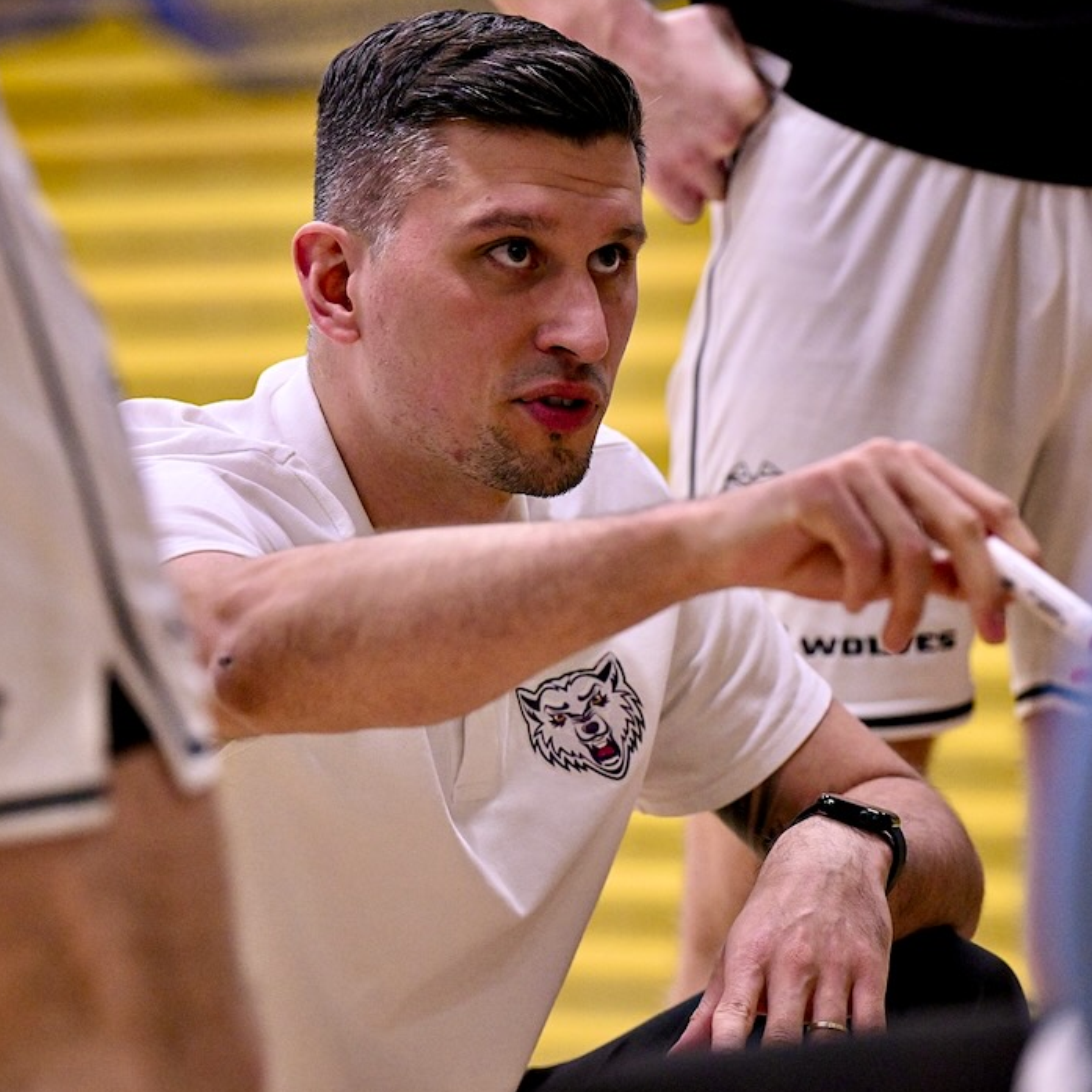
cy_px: 592
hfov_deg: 7.5
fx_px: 8352
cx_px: 495
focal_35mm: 234
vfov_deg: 7.5
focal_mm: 150
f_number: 3.5
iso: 4000
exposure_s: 1/640
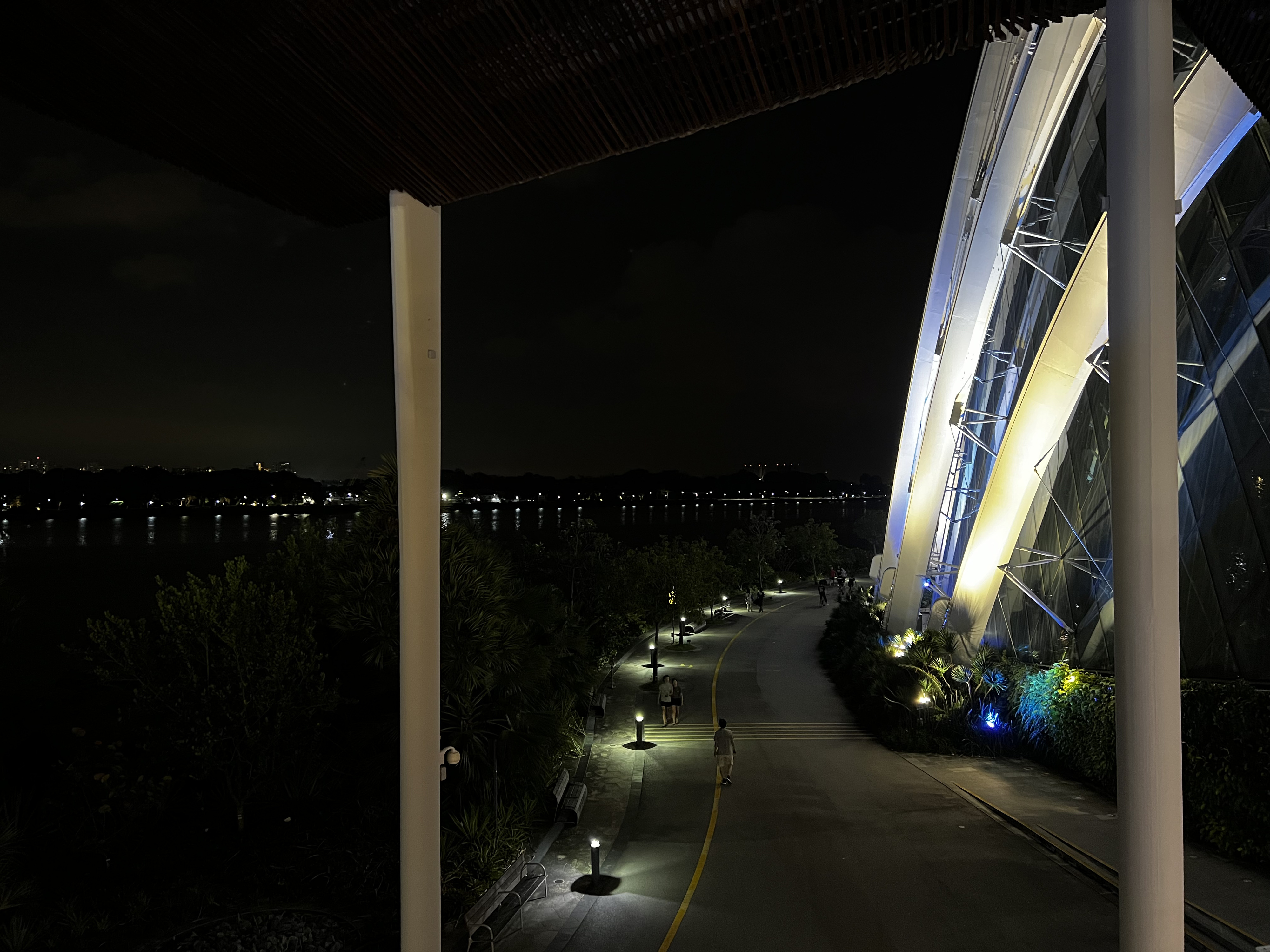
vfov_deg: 53.1
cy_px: 476
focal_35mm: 26
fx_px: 954
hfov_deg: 67.3
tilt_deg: +0.4
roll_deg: +0.8
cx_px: 635
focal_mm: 5.7
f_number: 1.5
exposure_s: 1/30
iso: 800
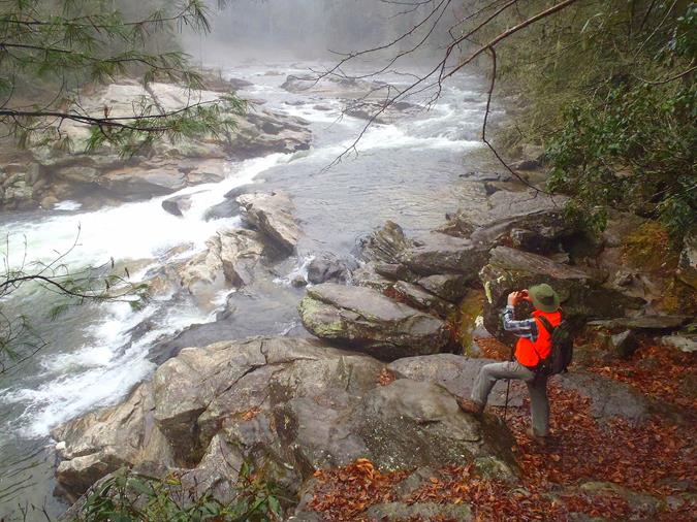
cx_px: 348
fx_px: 564
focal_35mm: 28
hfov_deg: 63.5
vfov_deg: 49.7
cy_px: 261
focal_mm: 5
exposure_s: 1/125
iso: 400
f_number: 3.9
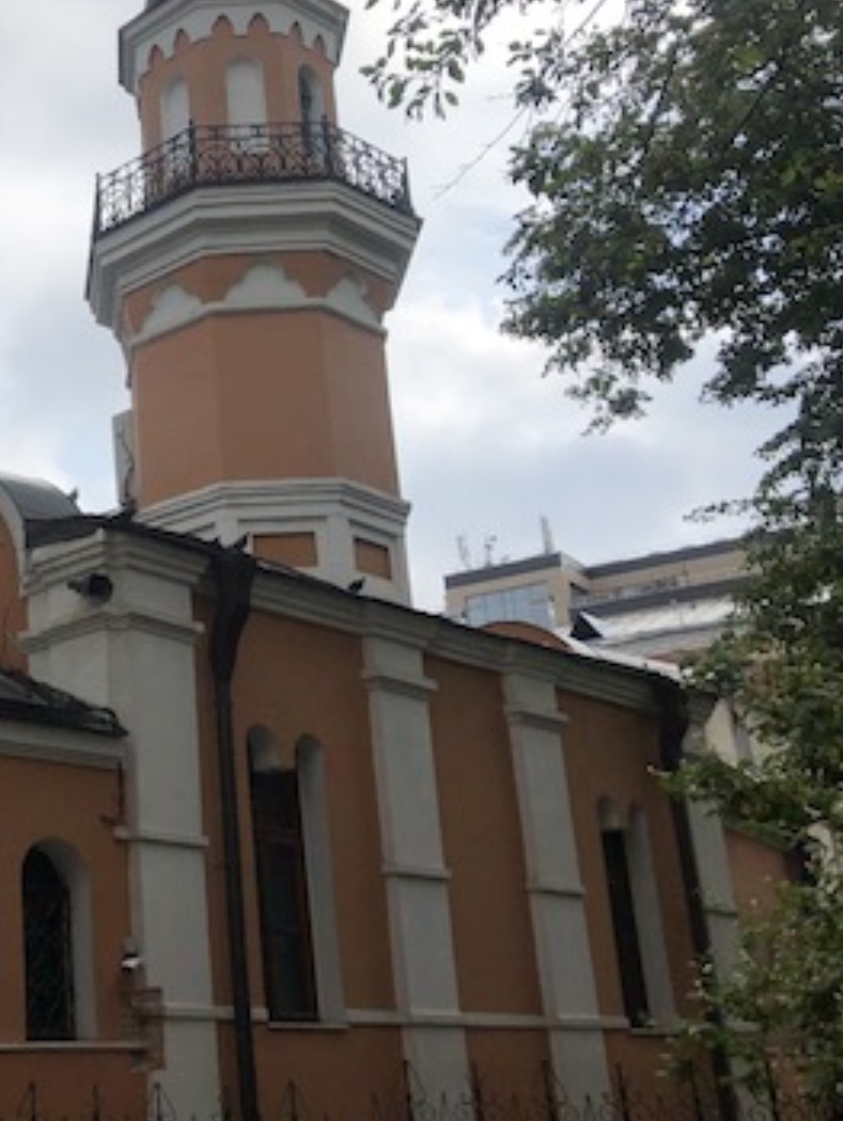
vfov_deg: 39.6
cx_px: -87
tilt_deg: +17.2
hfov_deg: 27.7
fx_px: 1557
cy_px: 577
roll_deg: +0.3
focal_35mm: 48
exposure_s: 1/5348
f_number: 1.8
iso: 20
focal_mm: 3.99
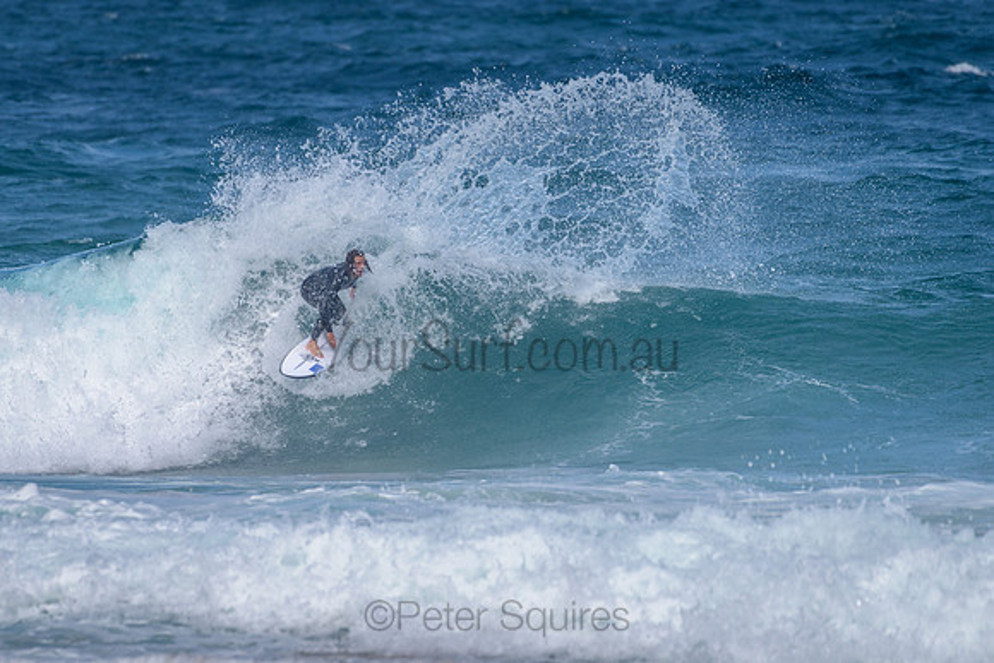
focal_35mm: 613
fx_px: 16938
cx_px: 457
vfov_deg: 2.2
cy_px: 308
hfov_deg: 3.4
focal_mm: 500
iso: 125
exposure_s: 1/2000
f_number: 5.6
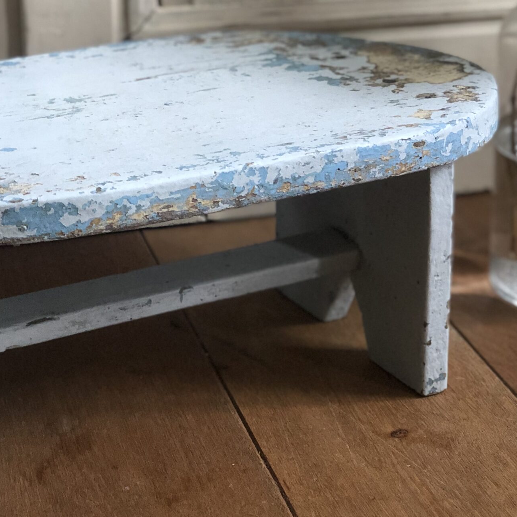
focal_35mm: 91
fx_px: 1538
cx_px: 235
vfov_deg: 19.0
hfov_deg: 19.1
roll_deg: +0.3
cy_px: 134
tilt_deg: -18.9
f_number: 2.4
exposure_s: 1/24
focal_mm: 6
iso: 160
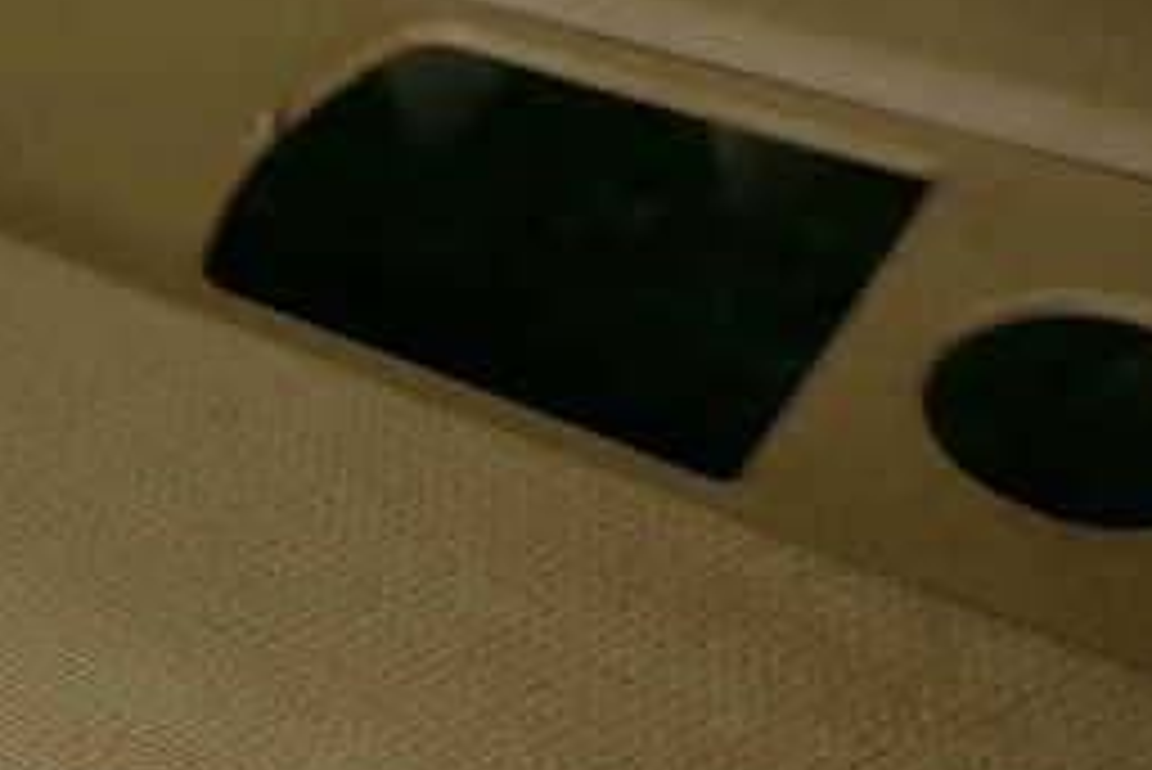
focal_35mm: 61
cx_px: -32
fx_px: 1953
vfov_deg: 21.8
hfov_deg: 30.3
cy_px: 689
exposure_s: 1/100
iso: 100
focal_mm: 4.5
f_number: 2
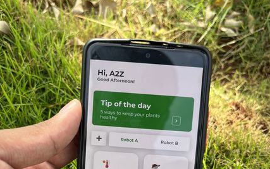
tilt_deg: -63.6
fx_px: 272
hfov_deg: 52.7
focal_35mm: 37
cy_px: 168
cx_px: 135
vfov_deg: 31.9
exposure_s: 1/459
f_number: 1.6
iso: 50
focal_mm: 5.1
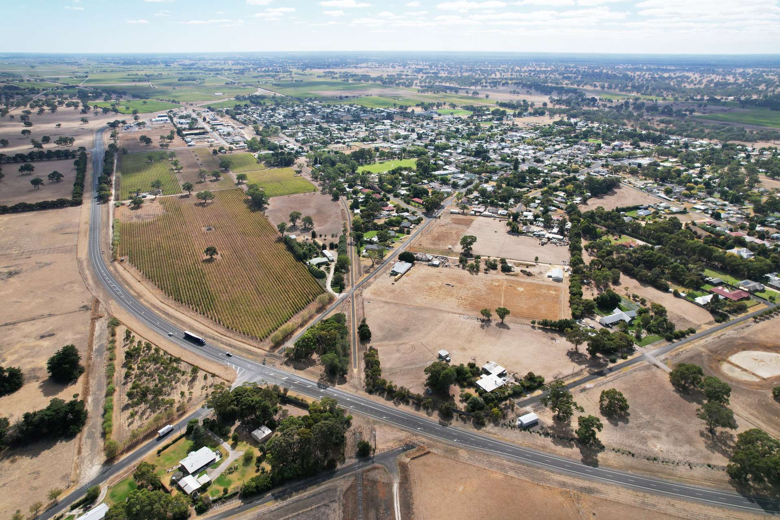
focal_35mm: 22
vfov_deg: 57.2
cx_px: 390
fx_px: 477
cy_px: 260
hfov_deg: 78.6
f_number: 2.8
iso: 200
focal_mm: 8.38
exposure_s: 1/400
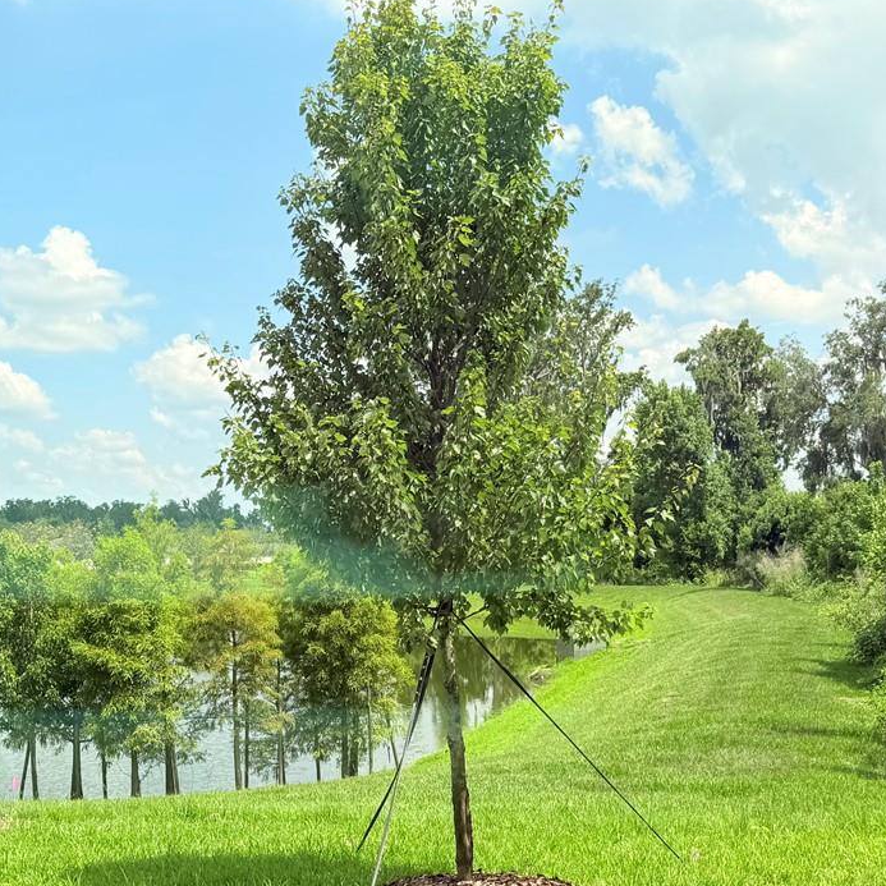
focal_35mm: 49
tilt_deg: -7.2
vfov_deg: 33.6
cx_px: 422
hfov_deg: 34.7
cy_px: 712
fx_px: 1419
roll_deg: +2.4
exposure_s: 1/2801
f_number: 1.78
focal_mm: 6.76
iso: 80
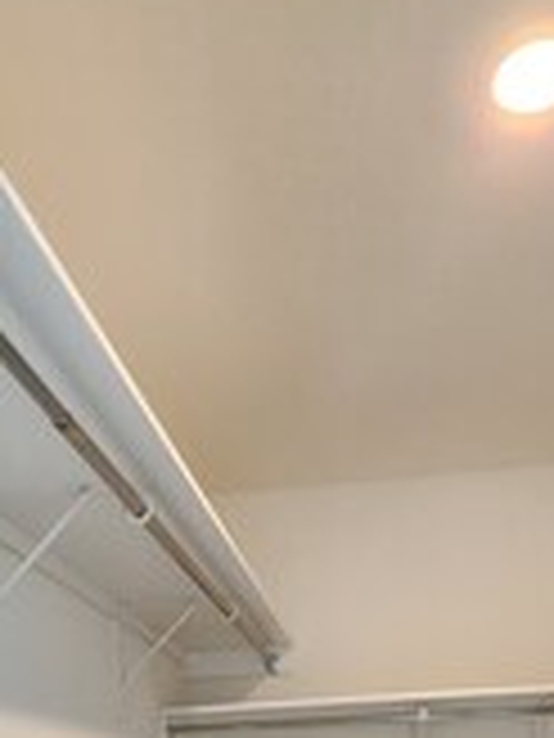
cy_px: 873
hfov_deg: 37.7
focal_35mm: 38
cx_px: 302
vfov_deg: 37.7
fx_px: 811
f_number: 2.2
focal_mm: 2.2
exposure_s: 1/60
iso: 320
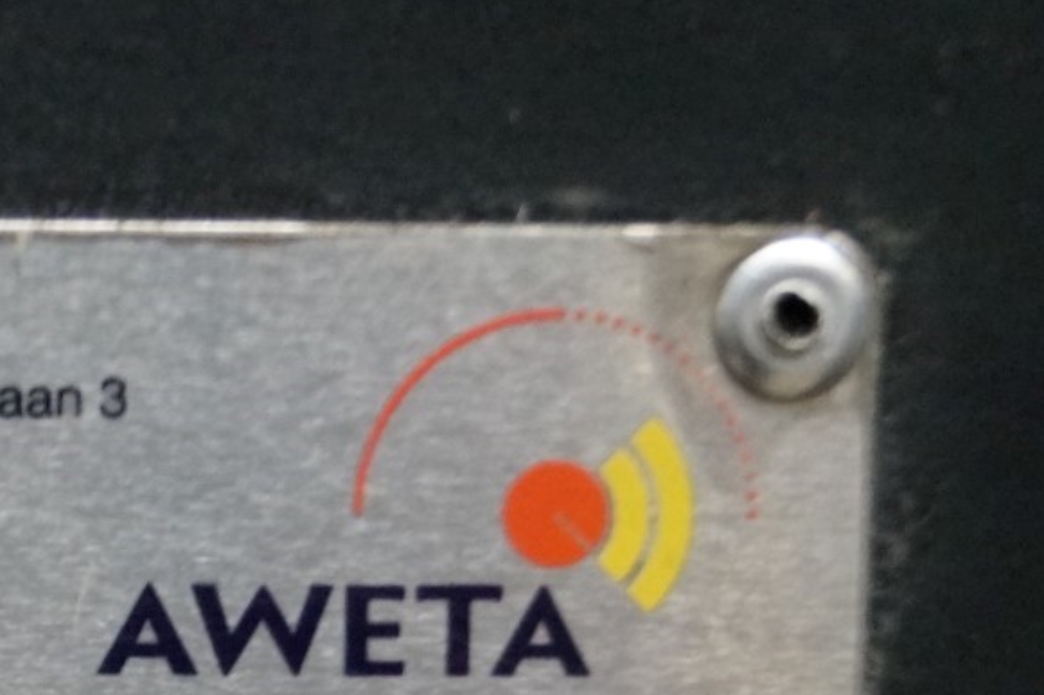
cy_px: 873
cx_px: -187
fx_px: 4244
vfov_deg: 9.2
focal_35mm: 146
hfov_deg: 13.7
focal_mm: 35
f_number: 5
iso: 3200
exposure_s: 1/80
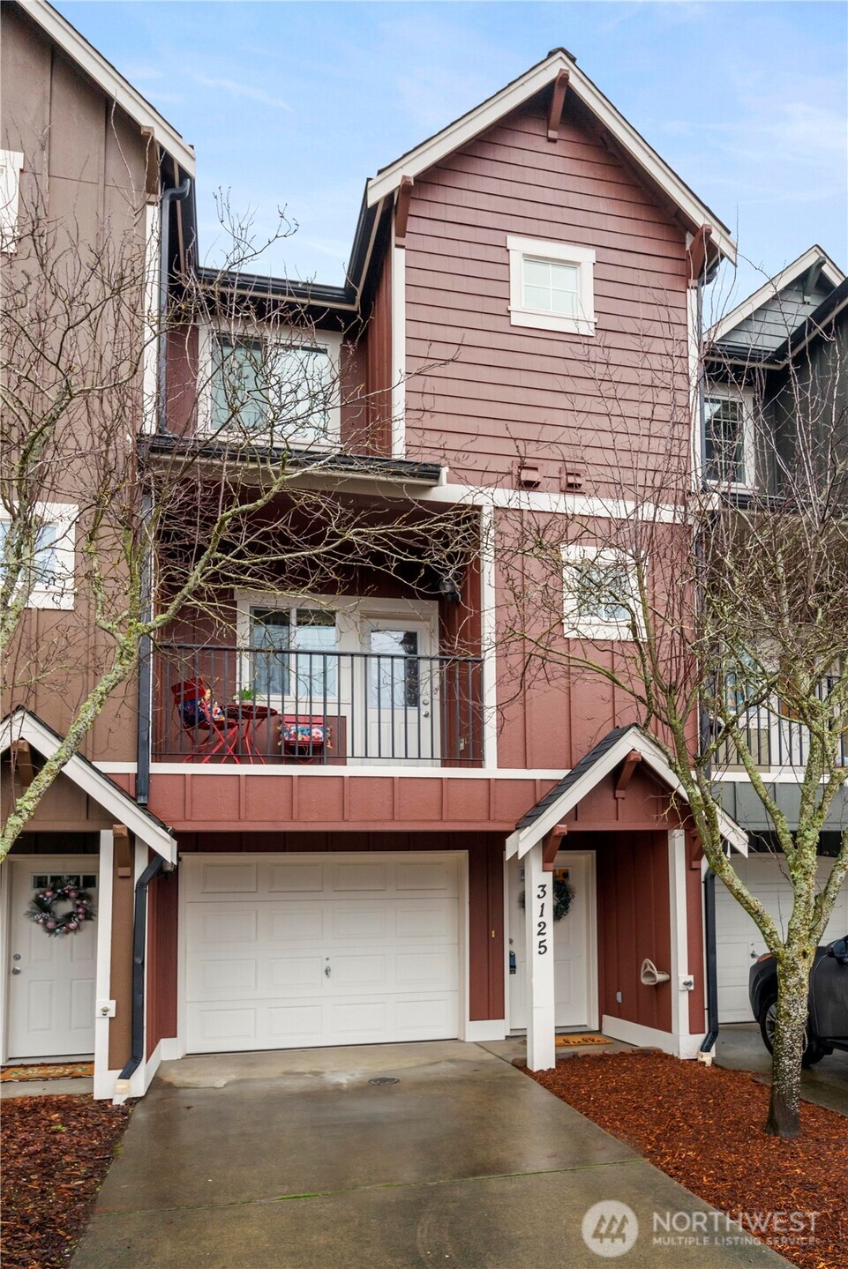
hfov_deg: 56.2
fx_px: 794
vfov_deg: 77.3
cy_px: 634
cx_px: 424
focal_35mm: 22
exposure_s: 1/500
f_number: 4
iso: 800
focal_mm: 15
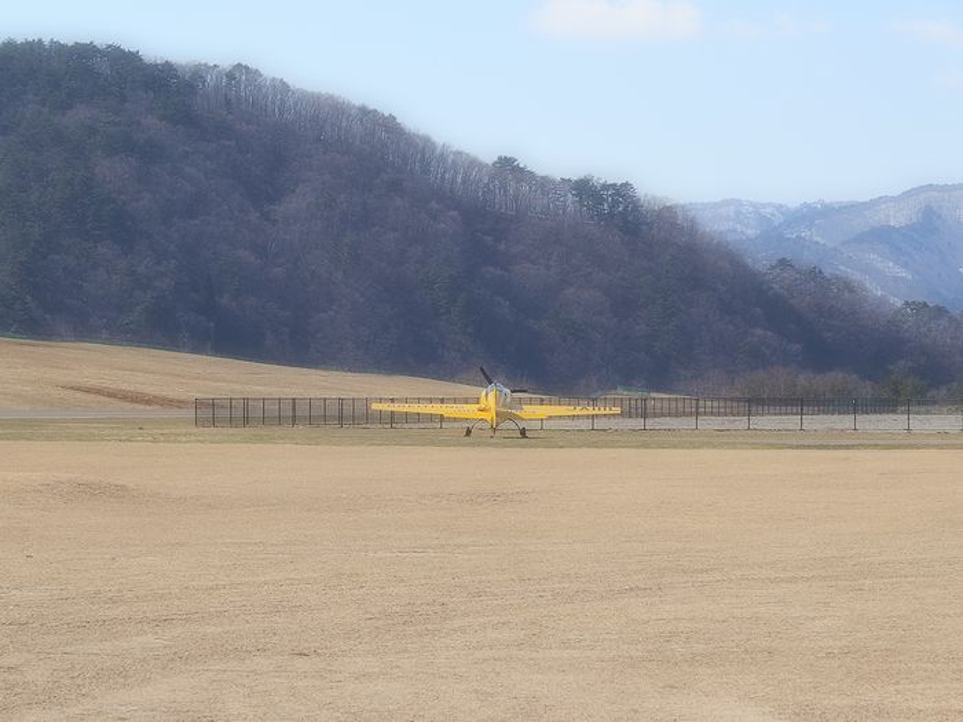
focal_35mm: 130
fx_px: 3617
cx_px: 482
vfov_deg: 11.4
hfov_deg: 15.2
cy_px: 361
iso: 100
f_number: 4.5
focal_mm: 23.5
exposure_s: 1/1000
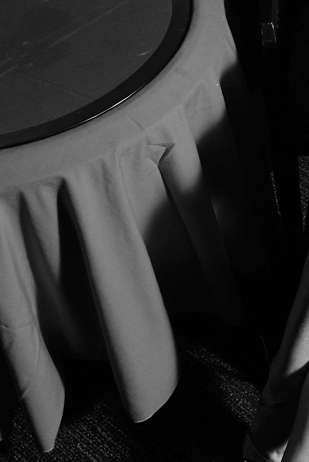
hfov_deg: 14.2
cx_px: 410
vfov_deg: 21.7
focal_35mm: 92
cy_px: 56
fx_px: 1183
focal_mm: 31
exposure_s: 1/180
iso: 400
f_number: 6.7
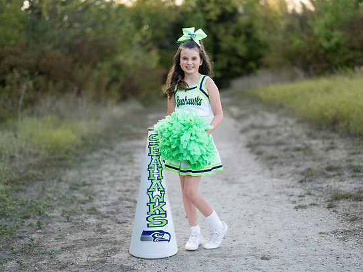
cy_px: 137
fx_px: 629
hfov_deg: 32.2
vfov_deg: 24.4
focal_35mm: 60
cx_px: 186
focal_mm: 50
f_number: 1.2
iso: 100
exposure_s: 1/1000
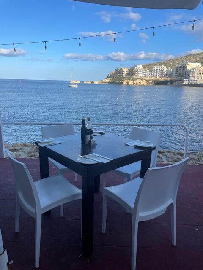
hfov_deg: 53.1
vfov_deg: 67.3
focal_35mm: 26
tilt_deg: -13.3
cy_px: 135
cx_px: 102
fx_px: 203
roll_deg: -0.4
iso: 32
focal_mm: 4.2
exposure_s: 1/2353
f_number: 1.6
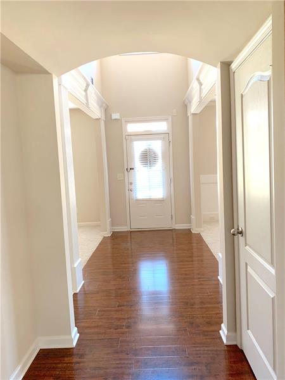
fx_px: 285
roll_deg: +3.0
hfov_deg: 53.1
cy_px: 190
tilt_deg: -3.9
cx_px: 142
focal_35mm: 26
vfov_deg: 67.3
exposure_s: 1/60
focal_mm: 4.25
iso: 320
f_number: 1.8
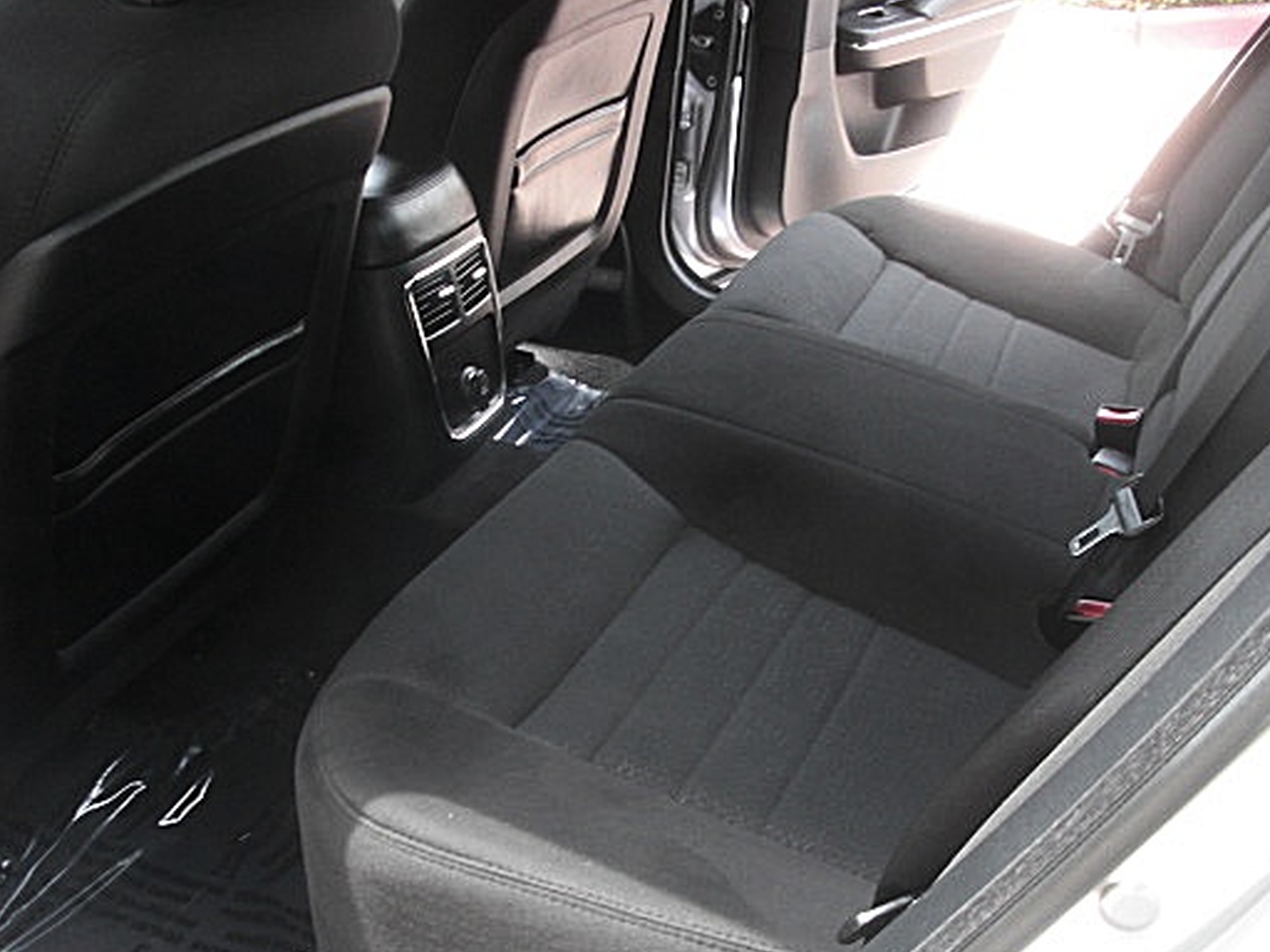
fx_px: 1651
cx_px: 628
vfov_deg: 32.1
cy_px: 568
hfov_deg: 42.1
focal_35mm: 45
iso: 100
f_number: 2.8
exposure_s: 1/80
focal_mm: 6.3
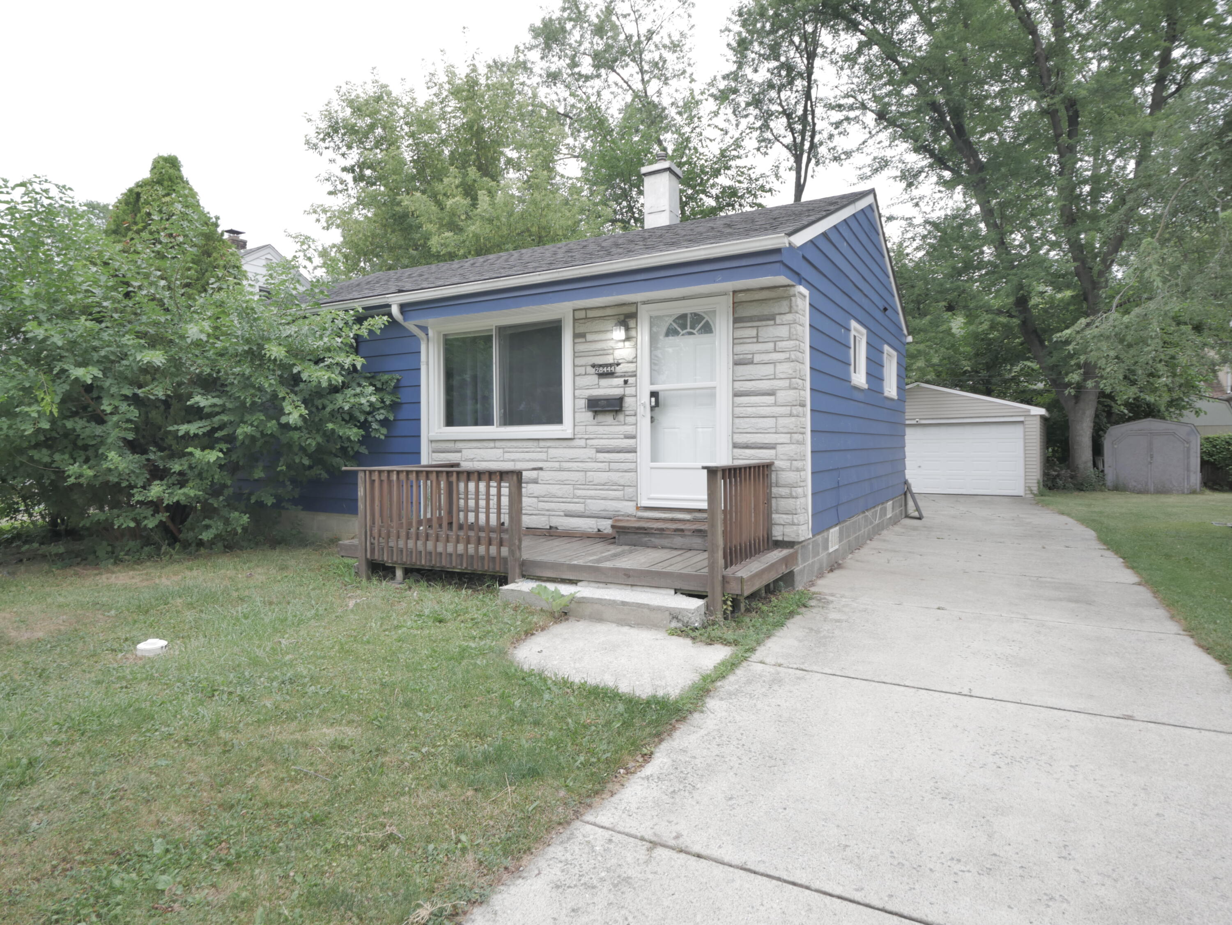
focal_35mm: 20
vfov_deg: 66.0
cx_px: 616
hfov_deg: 81.7
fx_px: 712
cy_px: 462
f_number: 3.2
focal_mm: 10
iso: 200
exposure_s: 1/40
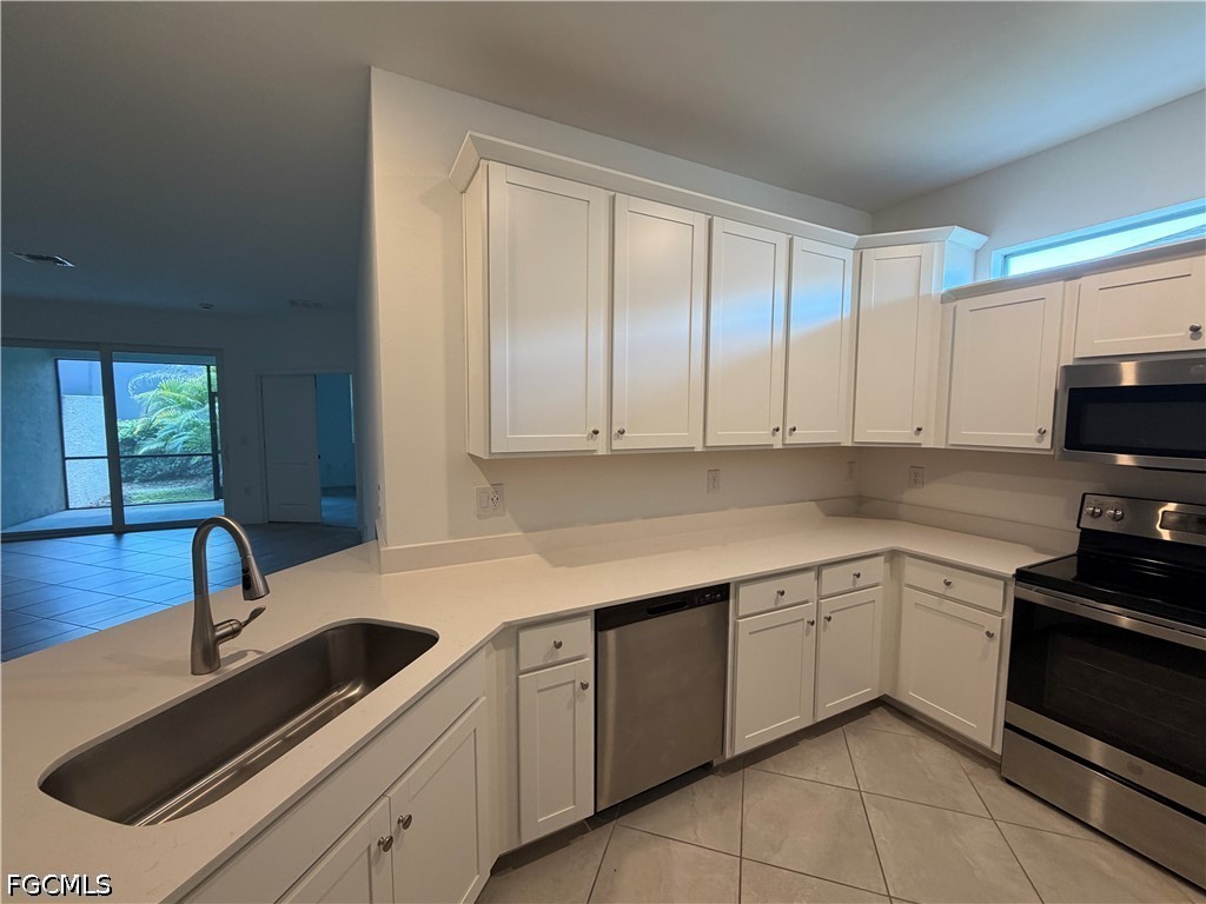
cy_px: 452
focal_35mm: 14
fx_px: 488
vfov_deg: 85.7
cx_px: 603
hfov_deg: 102.1
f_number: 2.2
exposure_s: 1/60
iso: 200
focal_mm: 2.22
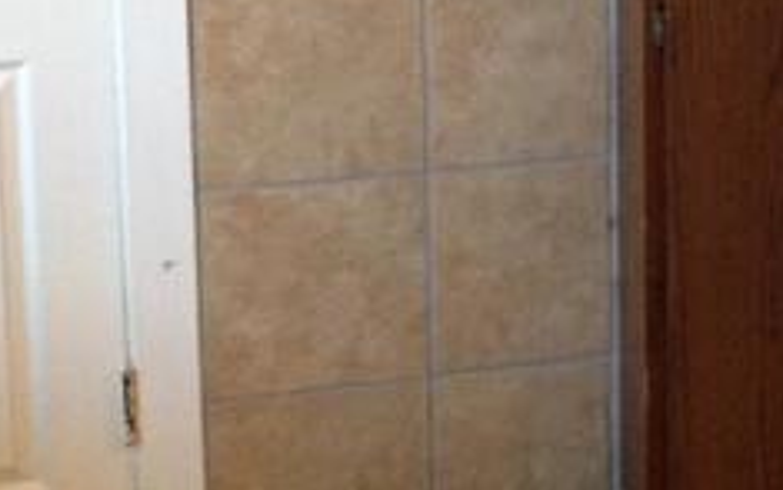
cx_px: 981
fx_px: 2028
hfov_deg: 20.2
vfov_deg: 13.3
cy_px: -140
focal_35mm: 95
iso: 320
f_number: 2.4
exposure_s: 1/20
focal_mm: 4.12
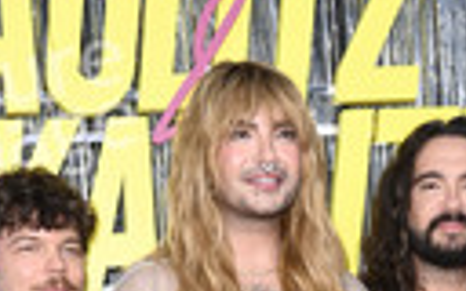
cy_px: 673
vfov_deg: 8.0
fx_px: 1943
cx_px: 346
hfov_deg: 13.6
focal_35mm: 153
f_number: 5.6
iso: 400
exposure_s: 1/250
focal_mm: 48
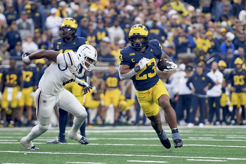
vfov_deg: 4.6
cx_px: 123
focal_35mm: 300
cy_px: 82
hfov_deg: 6.9
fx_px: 2049
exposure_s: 1/1000
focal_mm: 200
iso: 1000
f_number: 2.8
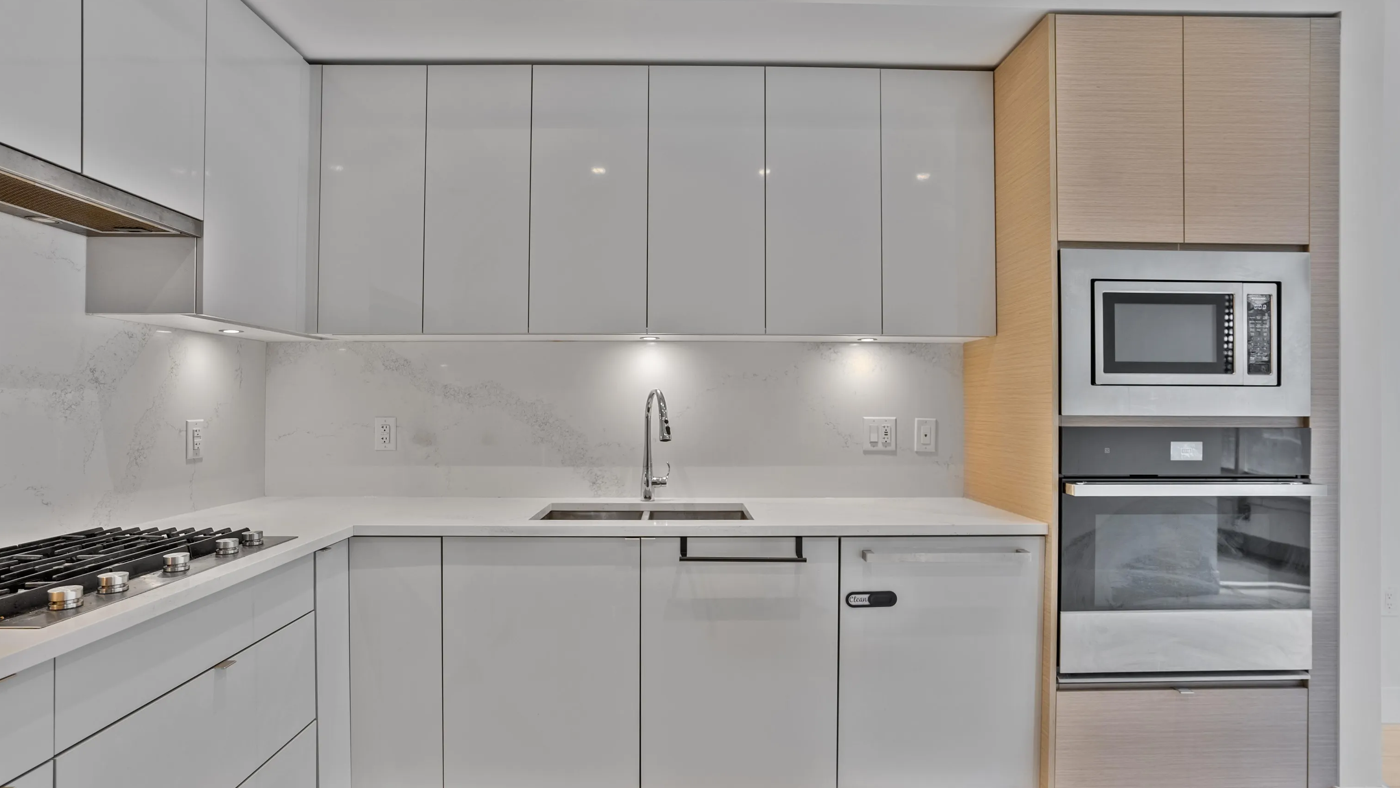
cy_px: 467
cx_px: 697
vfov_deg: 60.6
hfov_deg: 92.7
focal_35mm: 18
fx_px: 668
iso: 80
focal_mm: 17
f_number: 3.5
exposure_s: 1/8
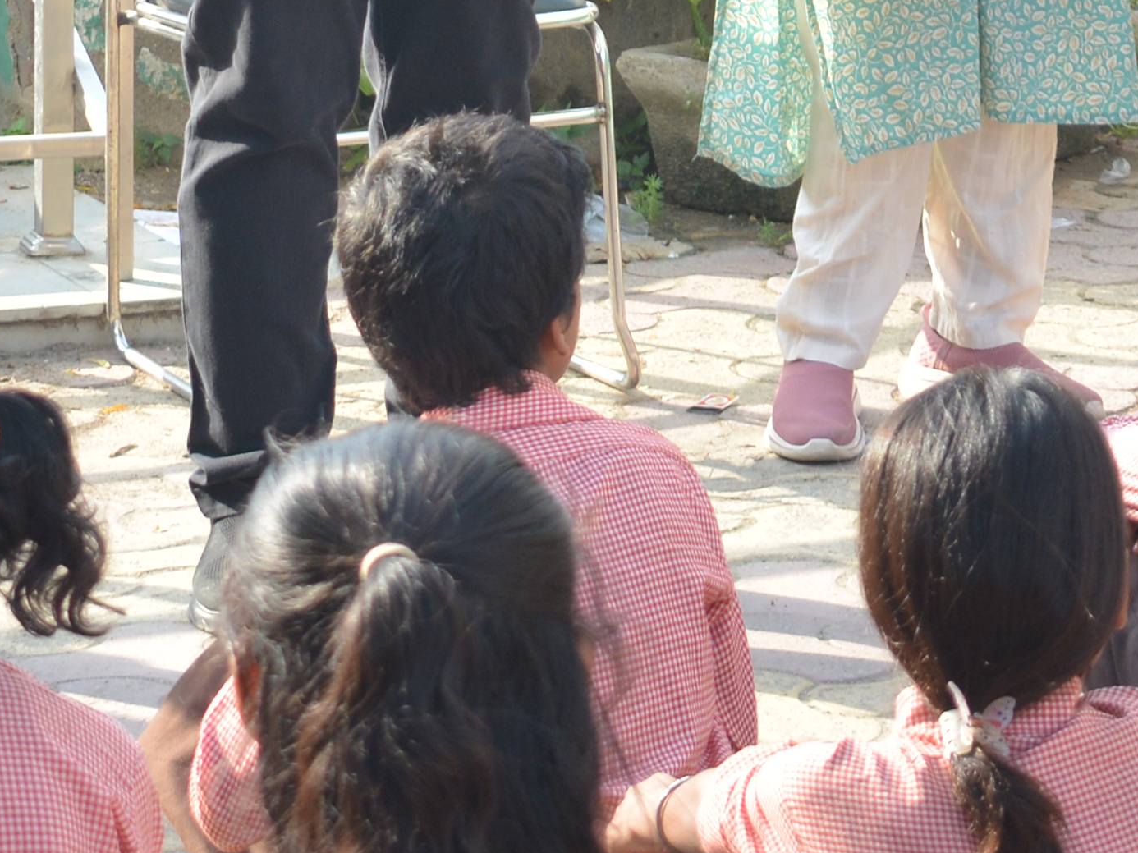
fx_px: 5952
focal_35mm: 181
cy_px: -690
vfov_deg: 7.9
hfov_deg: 10.9
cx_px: 366
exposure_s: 1/200
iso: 200
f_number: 5
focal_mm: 29
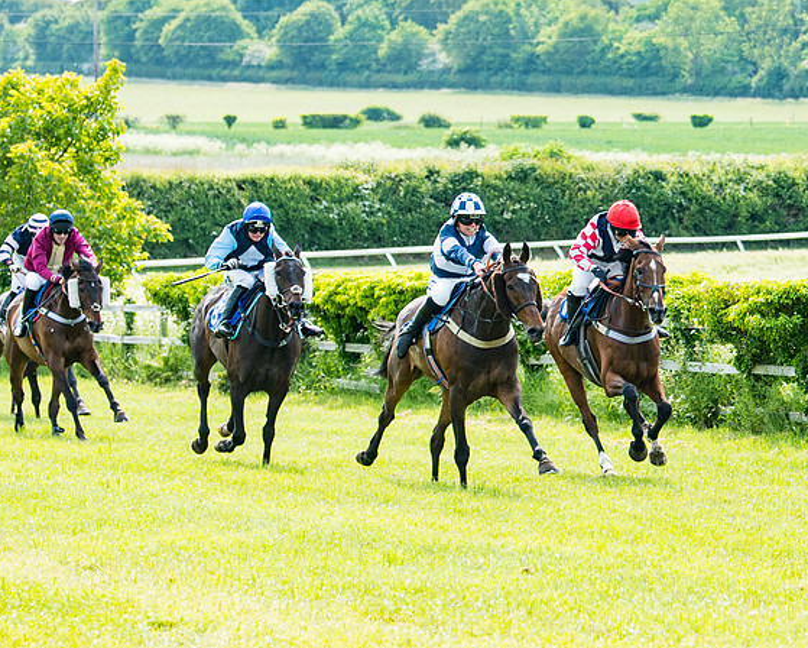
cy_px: 293
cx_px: 734
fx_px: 6150
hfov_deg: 7.5
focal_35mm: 257
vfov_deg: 6.0
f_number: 4
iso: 400
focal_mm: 100
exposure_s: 1/1250
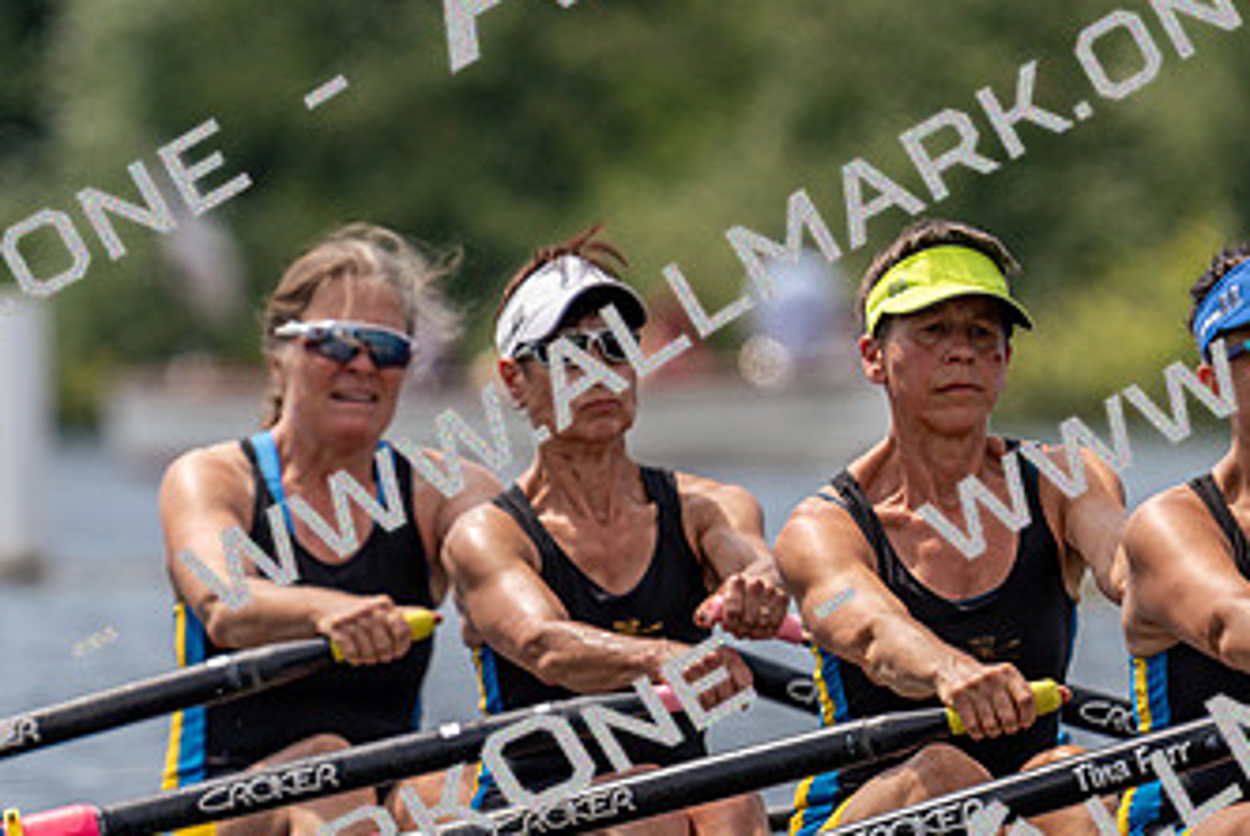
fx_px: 26933
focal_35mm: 775
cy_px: 623
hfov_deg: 2.7
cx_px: 644
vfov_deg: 1.8
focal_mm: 444
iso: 250
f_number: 6.3
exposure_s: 1/1600
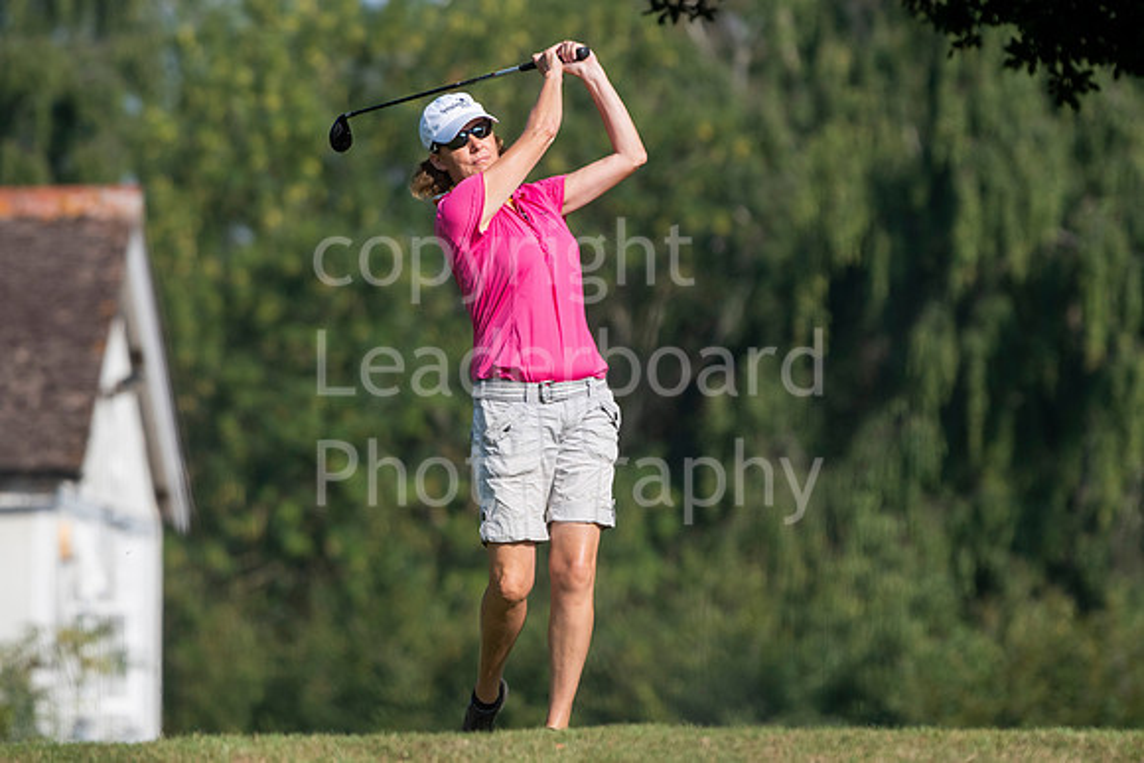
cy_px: 382
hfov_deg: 4.3
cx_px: 572
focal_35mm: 480
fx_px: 15256
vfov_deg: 2.9
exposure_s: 1/2000
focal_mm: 320
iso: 400
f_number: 5.6
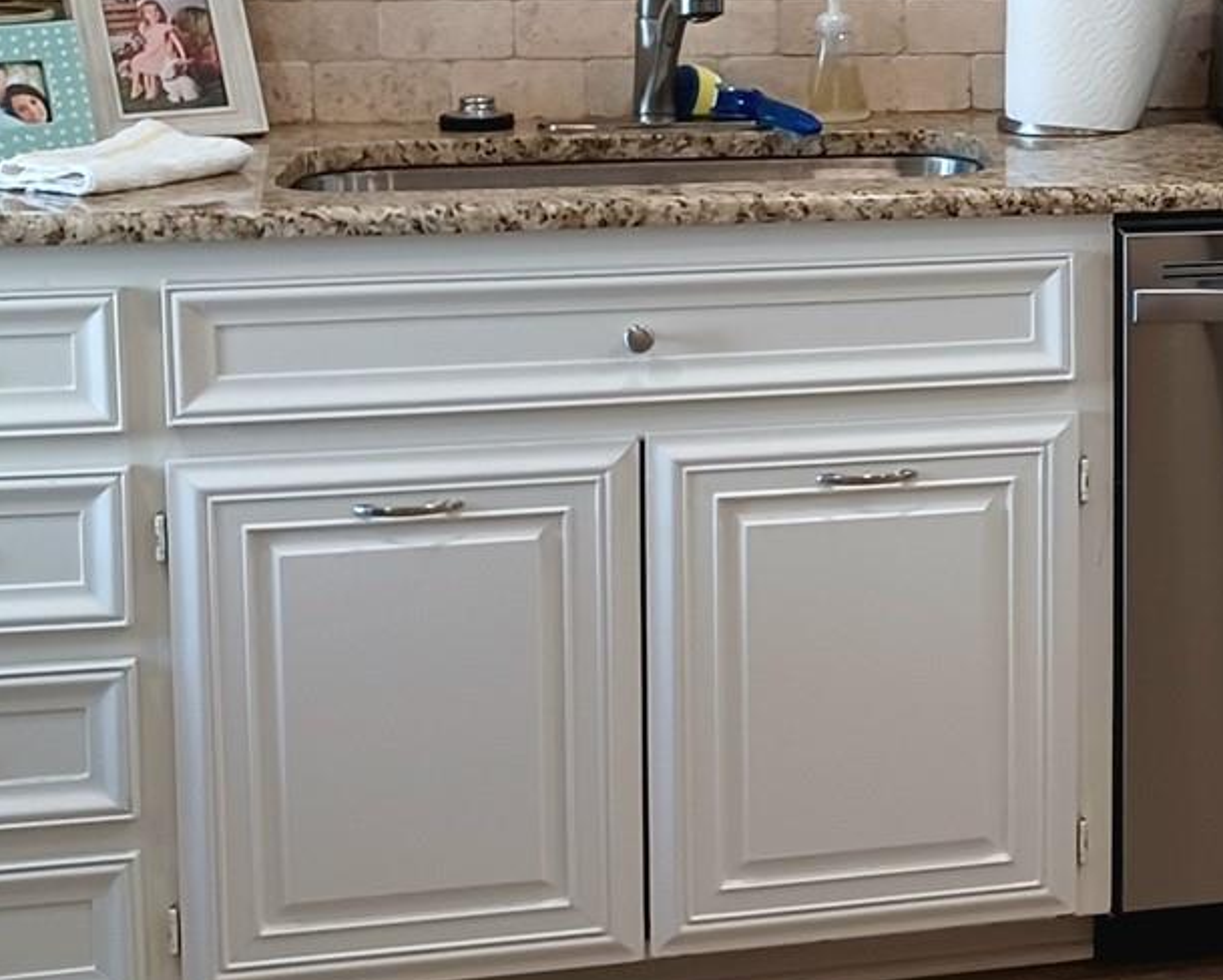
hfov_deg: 20.7
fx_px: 2970
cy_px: 76
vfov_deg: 18.4
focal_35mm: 82
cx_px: 1683
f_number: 1.8
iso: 250
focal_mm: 4.6
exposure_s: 1/40
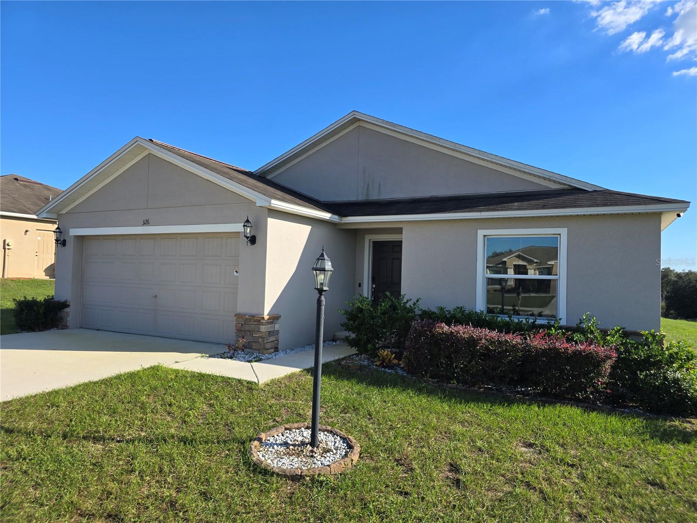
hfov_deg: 73.9
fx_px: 463
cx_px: 348
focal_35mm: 23
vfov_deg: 58.9
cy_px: 262
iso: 12
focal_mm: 6.3
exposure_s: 1/579
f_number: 1.7
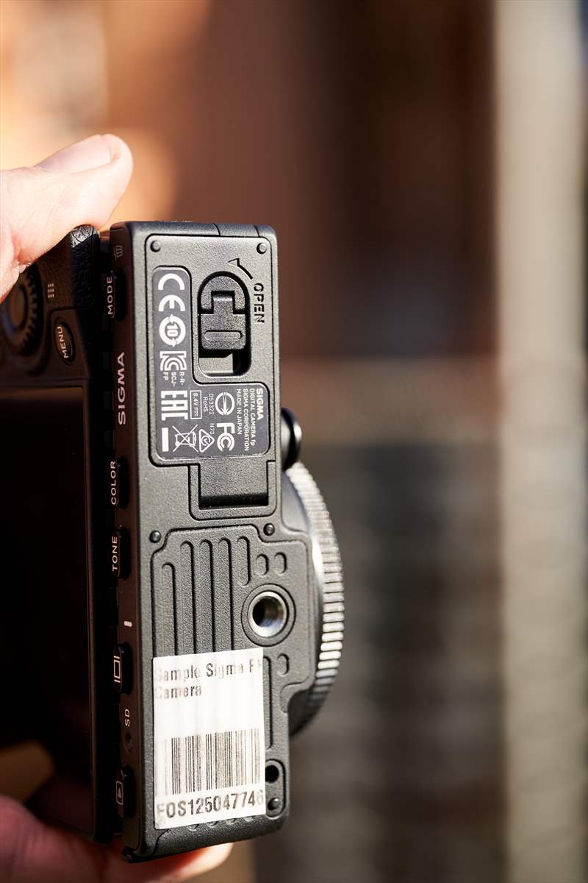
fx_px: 1715
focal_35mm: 70
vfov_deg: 28.8
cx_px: 294
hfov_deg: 19.5
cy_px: 442
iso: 200
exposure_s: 1/1250
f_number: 3.5
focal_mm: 70
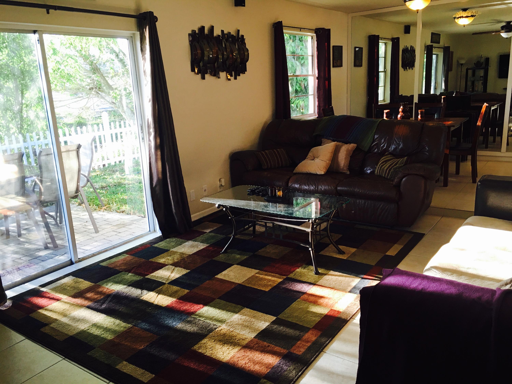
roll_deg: +2.9
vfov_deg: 48.2
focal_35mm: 29
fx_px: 429
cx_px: 256
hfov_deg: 61.7
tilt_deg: -13.6
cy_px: 192
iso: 32
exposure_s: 1/30
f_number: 2.2
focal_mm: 4.15
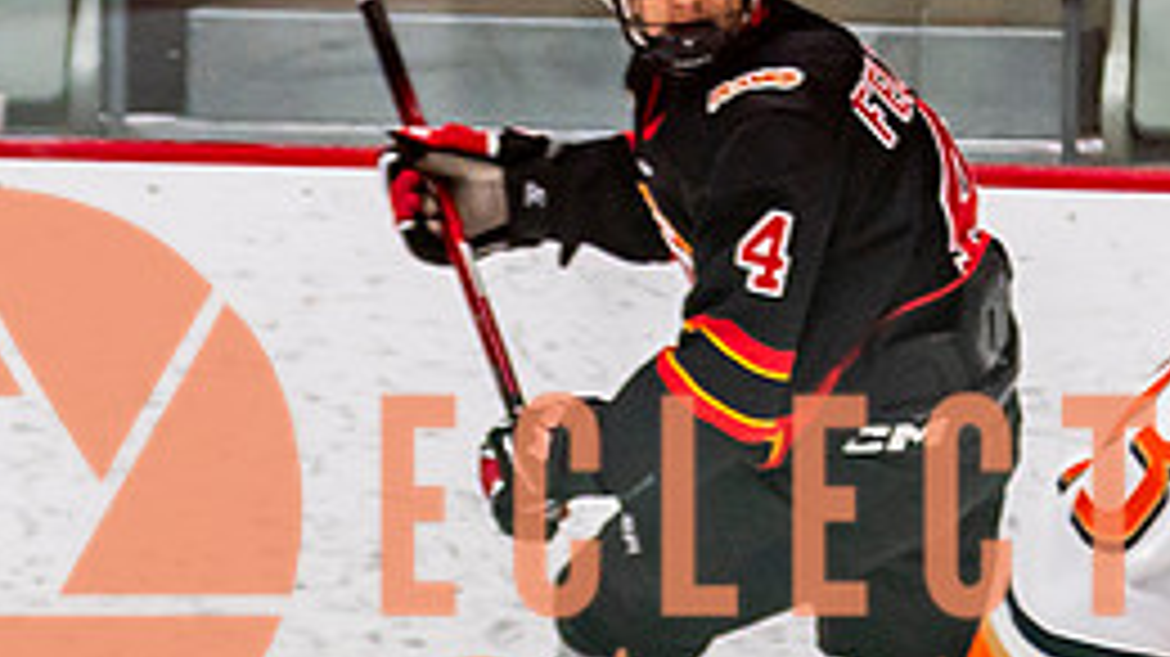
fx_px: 24282
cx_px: 941
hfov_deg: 2.8
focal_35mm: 783
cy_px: 1046
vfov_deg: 1.5
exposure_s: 1/640
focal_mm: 140
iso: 1000
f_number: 2.8
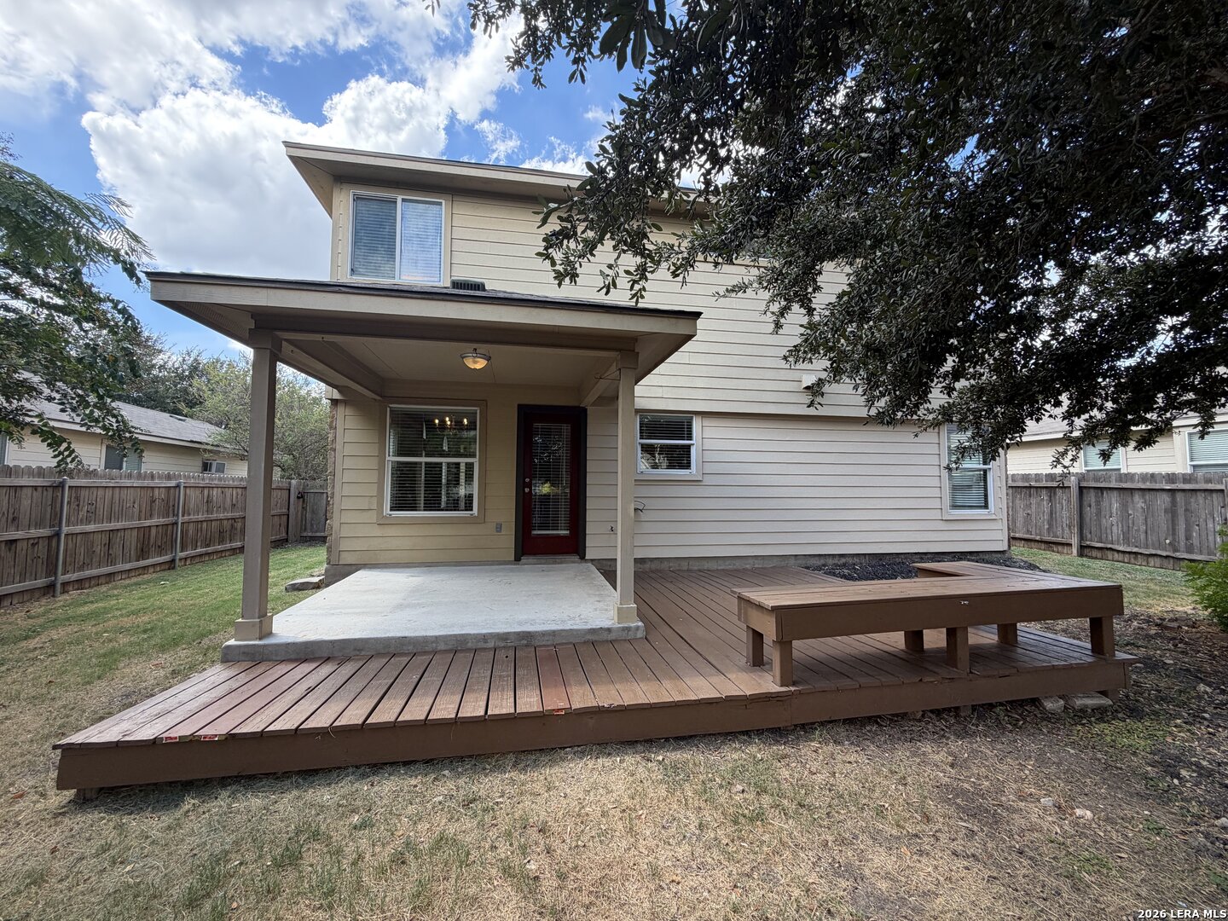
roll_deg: +0.4
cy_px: 460
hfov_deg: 102.1
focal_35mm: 14
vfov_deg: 85.7
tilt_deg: +3.4
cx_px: 614
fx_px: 497
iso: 40
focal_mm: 2.22
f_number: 2.2
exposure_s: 1/232
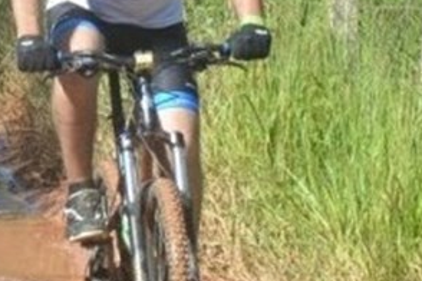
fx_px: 3938
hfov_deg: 6.1
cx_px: -102
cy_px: 167
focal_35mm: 336
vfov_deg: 4.1
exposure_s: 1/2000
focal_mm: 70
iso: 2000
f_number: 11
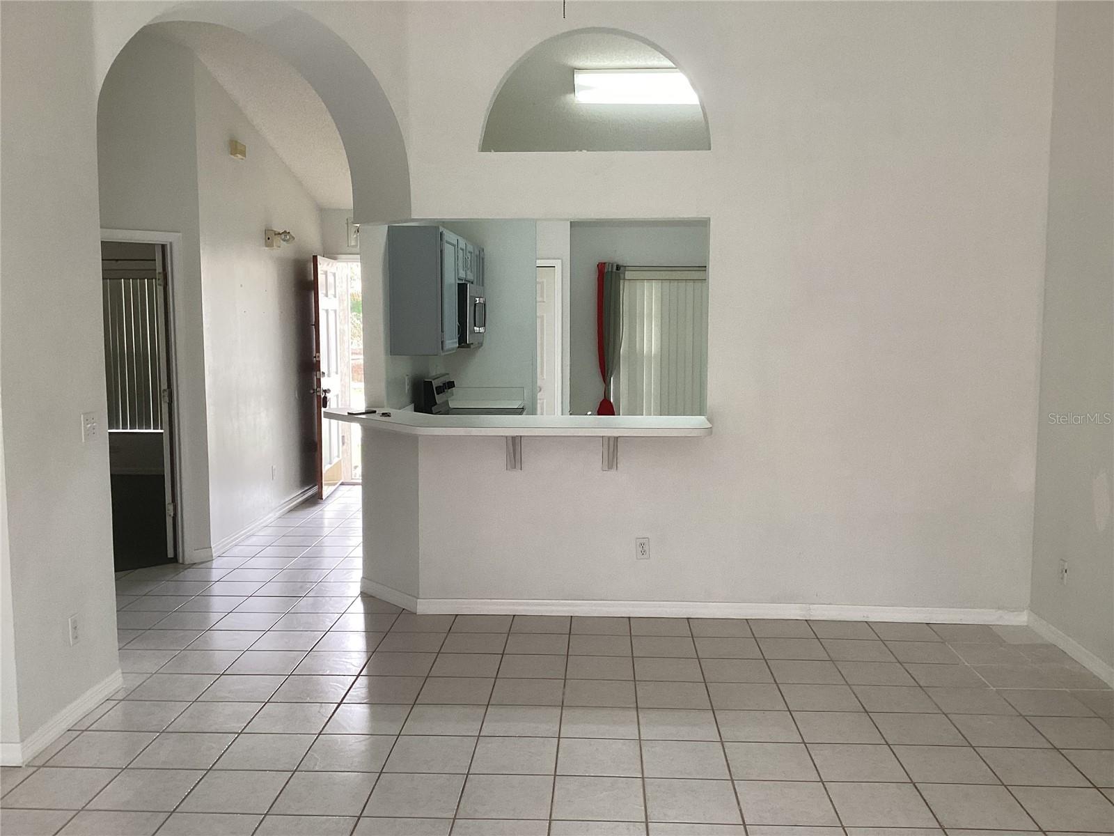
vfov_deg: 45.4
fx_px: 998
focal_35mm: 31
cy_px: 418
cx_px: 557
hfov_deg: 58.4
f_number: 2.4
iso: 64
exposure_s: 1/60
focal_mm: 3.3
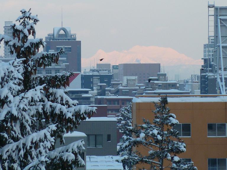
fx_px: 3377
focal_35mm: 515
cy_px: 85
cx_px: 114
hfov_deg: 3.8
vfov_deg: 2.9
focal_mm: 49.2
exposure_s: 1/125
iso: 160
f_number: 4.9
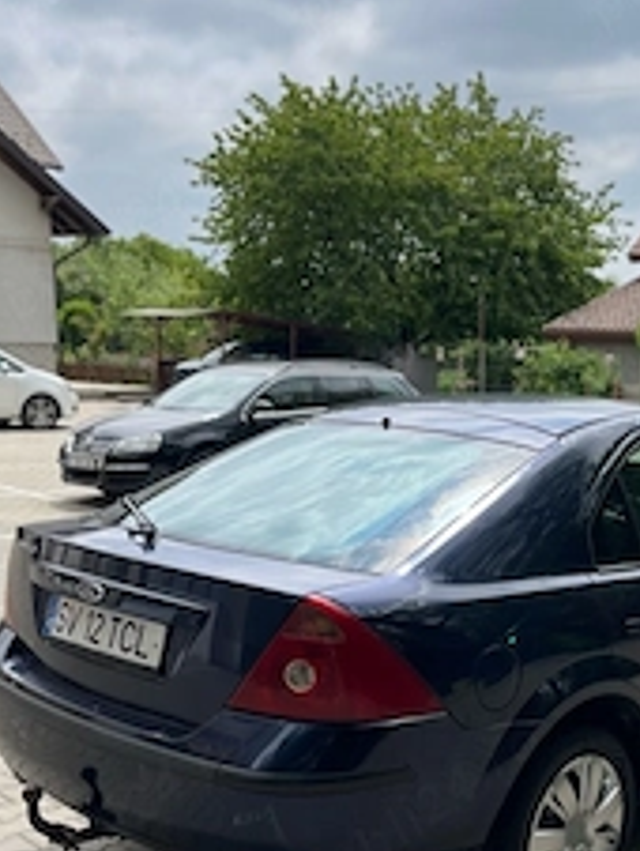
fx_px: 1132
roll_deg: +0.3
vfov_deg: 40.7
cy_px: 569
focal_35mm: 46
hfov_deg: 30.9
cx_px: 493
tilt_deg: -12.7
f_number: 1.6
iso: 50
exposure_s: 1/3413
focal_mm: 5.1
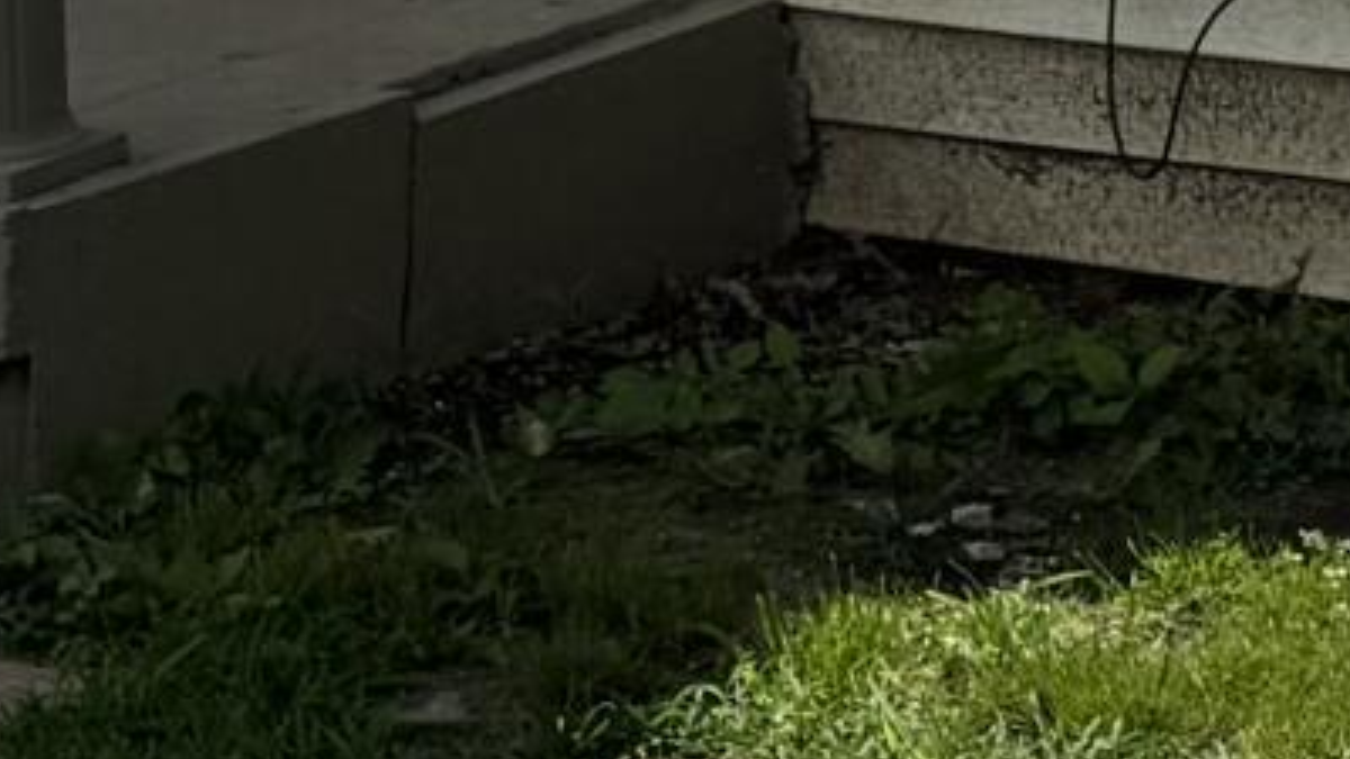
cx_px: 1444
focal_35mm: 196
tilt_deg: -4.2
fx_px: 7016
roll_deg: +0.2
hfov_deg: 10.9
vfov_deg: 6.0
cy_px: -985
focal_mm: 6.76
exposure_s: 1/7937
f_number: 1.78
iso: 80
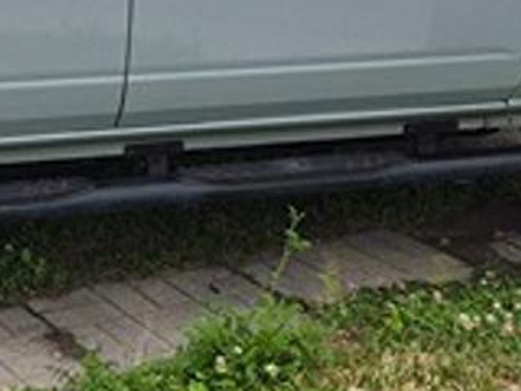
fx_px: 1385
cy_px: -36
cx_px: -33
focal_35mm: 92
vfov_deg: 15.6
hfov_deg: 20.4
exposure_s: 1/4024
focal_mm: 5.4
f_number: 1.8
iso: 80
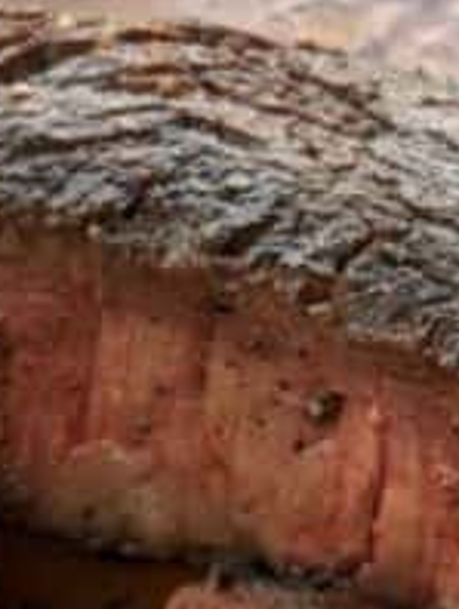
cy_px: 1104
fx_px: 4375
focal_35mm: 248
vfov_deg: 7.7
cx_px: -342
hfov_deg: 5.9
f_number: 1.78
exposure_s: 1/478
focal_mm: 6.76
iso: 64
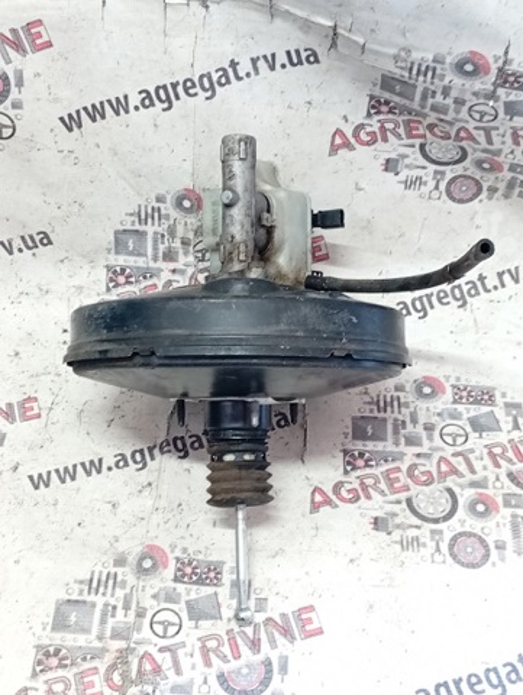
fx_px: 1046
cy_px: 348
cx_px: 262
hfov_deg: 28.1
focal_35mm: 52
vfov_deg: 36.8
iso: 577
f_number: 1.8
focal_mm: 3.96
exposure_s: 1/20
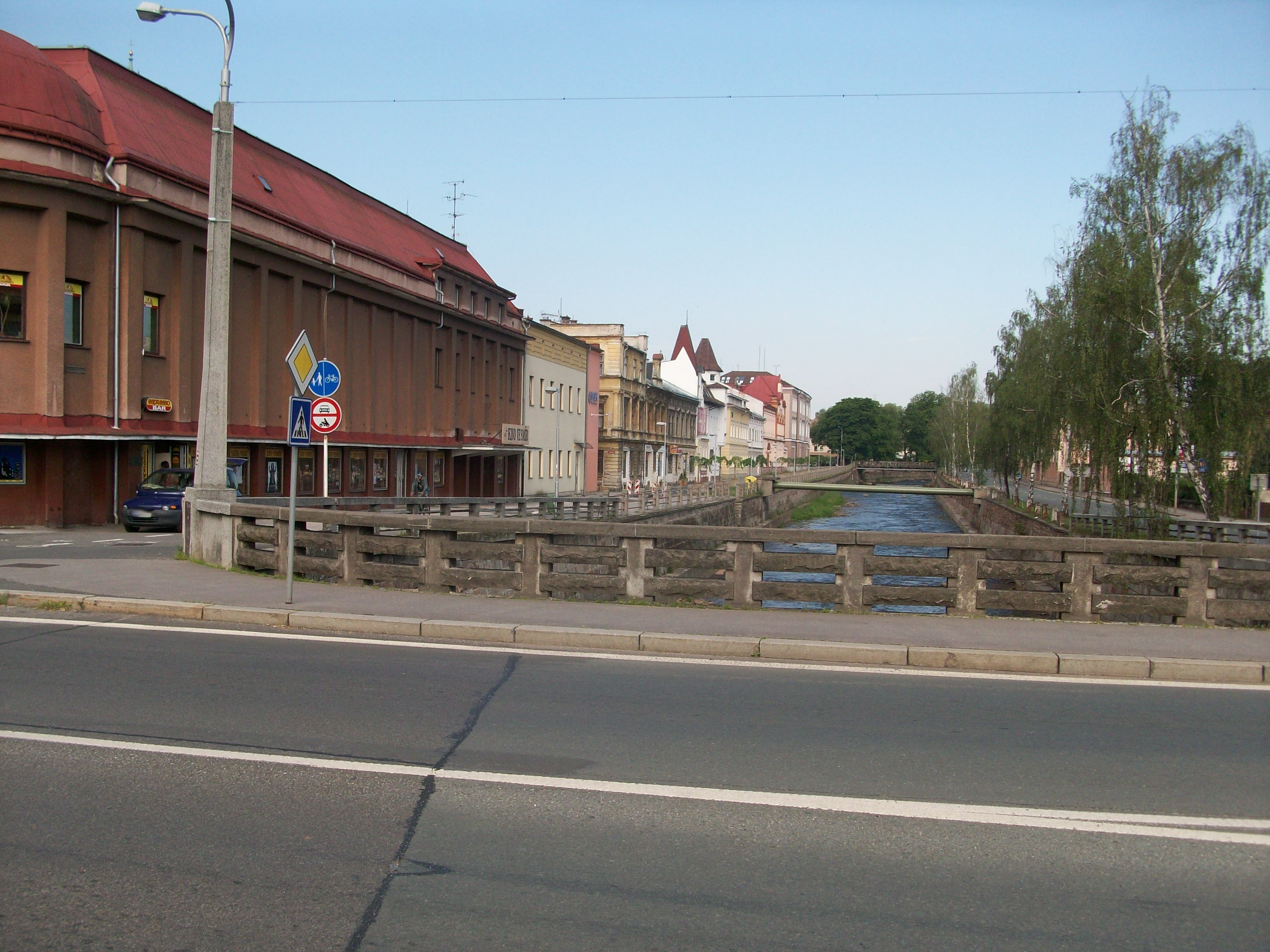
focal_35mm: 34
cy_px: 476
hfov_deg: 54.0
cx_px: 635
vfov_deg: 41.8
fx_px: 1247
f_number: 2.8
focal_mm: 5.7
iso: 64
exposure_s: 1/627
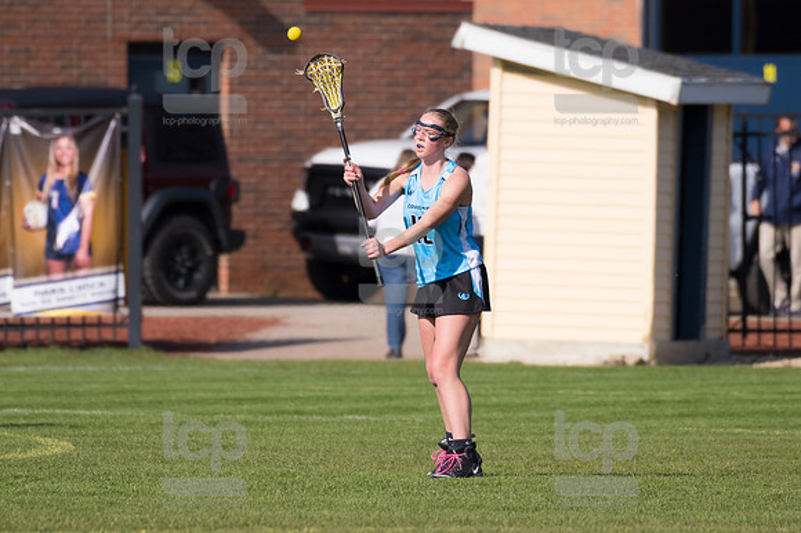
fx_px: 13008
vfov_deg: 2.3
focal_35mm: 585
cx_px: 400
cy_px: 266
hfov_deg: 3.5
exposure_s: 1/2000
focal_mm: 390
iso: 320
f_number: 5.6
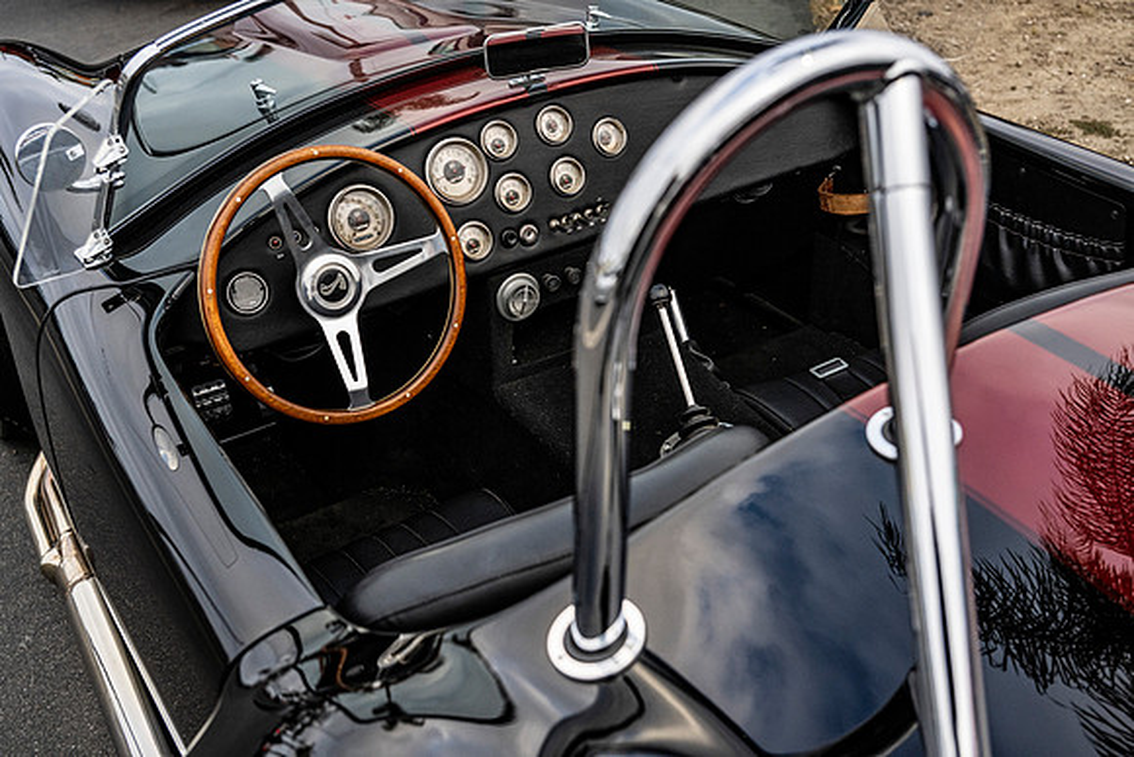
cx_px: 567
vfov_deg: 35.1
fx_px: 1197
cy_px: 378
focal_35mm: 38
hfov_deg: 50.7
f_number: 4
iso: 1000
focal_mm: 38
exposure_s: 1/1000
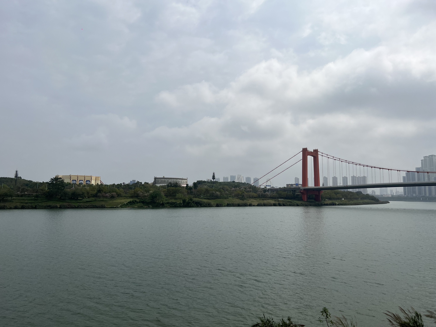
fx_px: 327
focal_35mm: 26
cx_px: 218
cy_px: 164
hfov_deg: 67.3
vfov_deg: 53.1
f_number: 1.5
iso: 50
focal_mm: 5.7
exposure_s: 1/16393
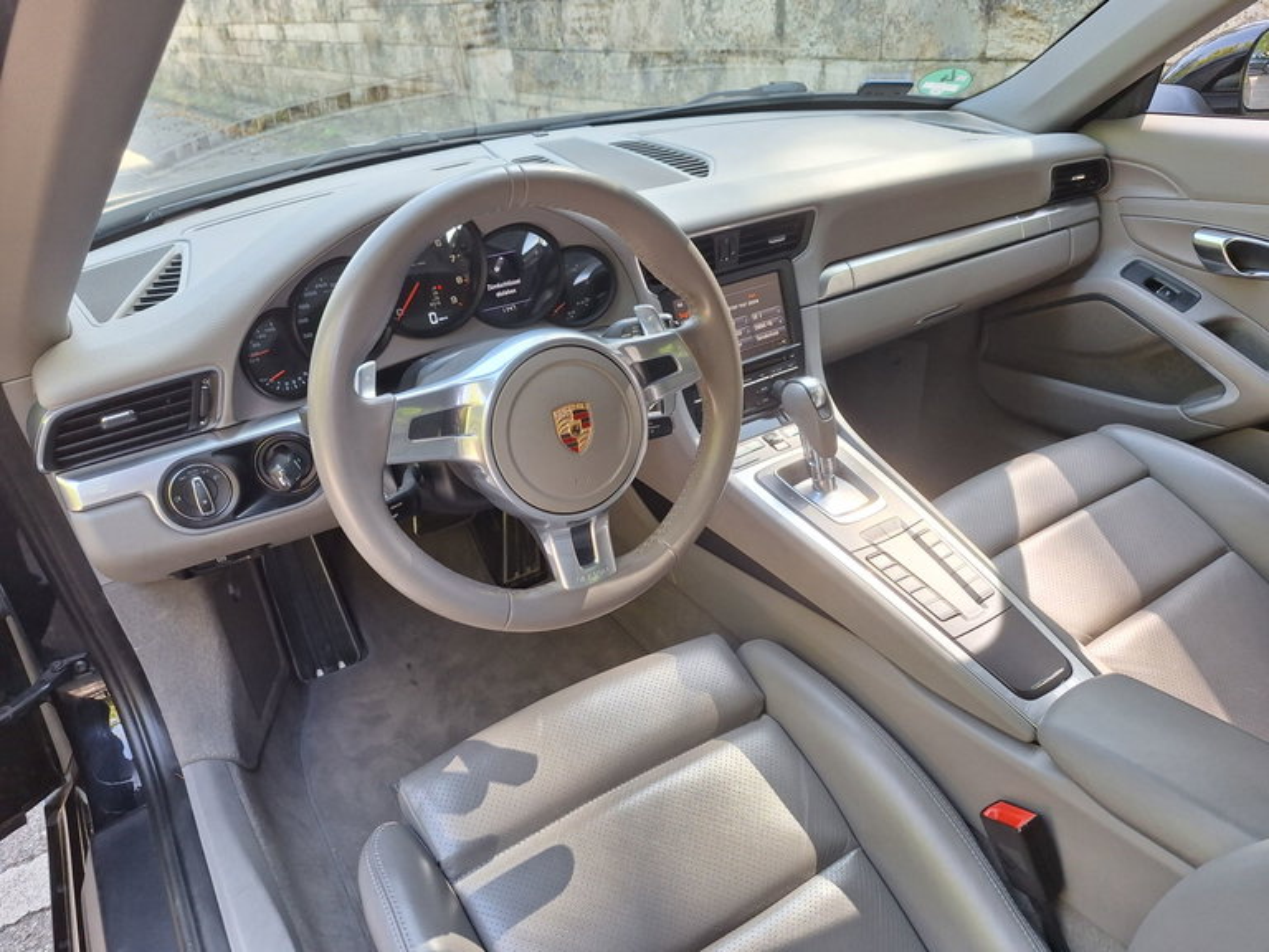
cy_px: 476
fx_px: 843
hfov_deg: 73.9
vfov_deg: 58.9
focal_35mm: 23
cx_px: 634
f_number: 1.8
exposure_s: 1/132
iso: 40
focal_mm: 5.54
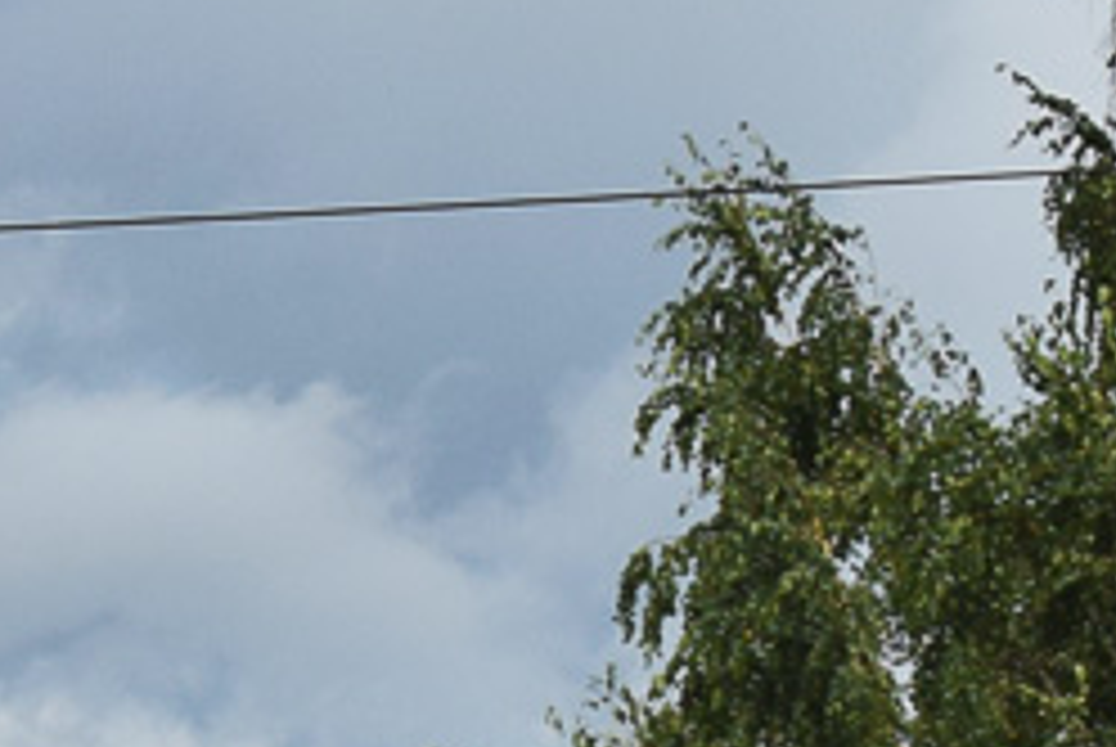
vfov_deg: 3.4
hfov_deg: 5.0
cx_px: -1454
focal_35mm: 398
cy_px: 1670
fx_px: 12365
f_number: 6.3
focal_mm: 55
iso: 200
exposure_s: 1/1000
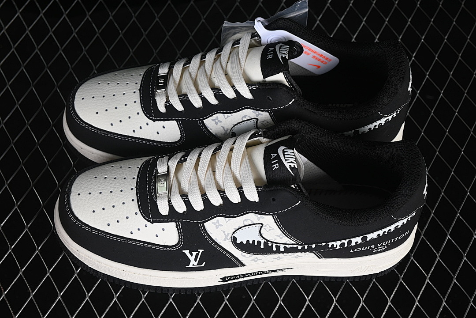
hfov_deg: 27.0
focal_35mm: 75
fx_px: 992
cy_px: 159
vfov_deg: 18.2
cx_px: 238
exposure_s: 1/60
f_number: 7.1
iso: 160
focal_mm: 50
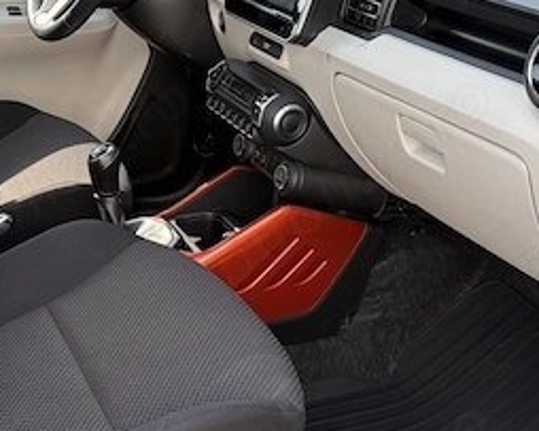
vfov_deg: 25.4
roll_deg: +0.3
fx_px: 957
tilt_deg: -23.9
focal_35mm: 60
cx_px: 202
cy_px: 208
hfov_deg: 31.3
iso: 40
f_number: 1.6
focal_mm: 5.96
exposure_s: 1/249
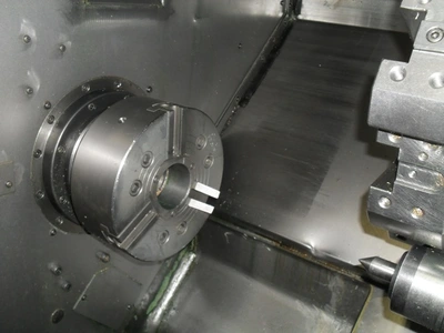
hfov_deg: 52.6
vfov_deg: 40.7
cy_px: 166
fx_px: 449
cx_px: 222
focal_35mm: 35
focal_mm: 6.3
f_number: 3.2
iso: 200
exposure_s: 1/45
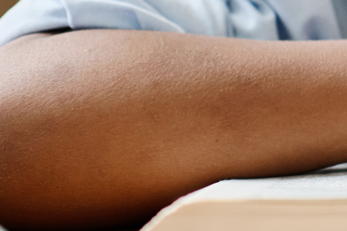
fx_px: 3354
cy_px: -232
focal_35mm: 348
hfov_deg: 5.8
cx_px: 688
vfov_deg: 3.9
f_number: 2.8
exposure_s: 1/160
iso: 800
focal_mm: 85
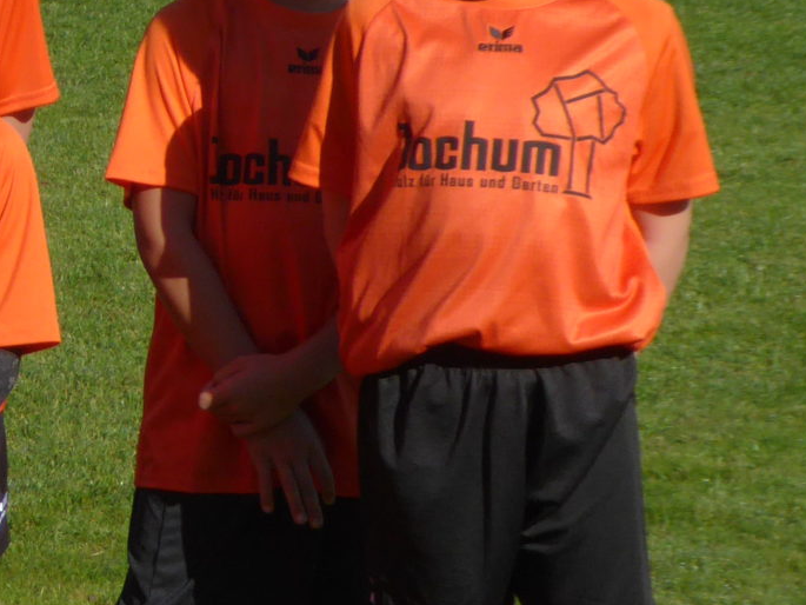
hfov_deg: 8.3
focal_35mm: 228
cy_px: 258
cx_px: -666
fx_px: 5310
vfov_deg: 6.5
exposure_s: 1/1000
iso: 100
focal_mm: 10.9
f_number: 4.3
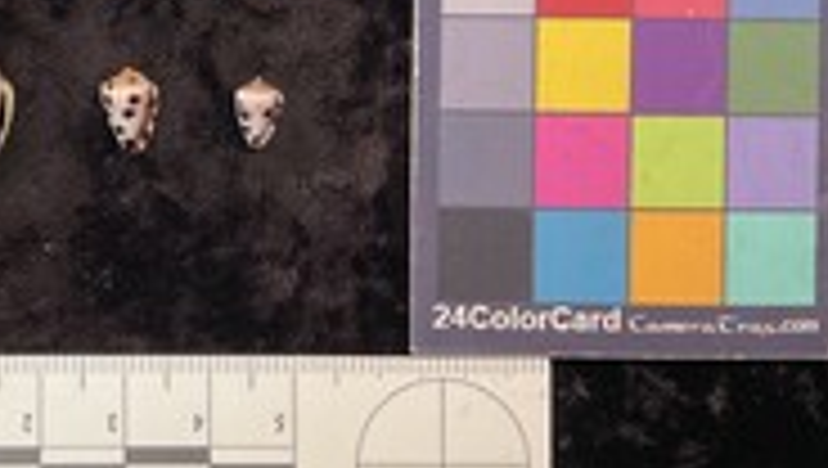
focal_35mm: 60
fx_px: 1319
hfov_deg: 33.6
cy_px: 97
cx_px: 135
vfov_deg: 19.9
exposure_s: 1/50
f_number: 1.8
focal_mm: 3
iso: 64
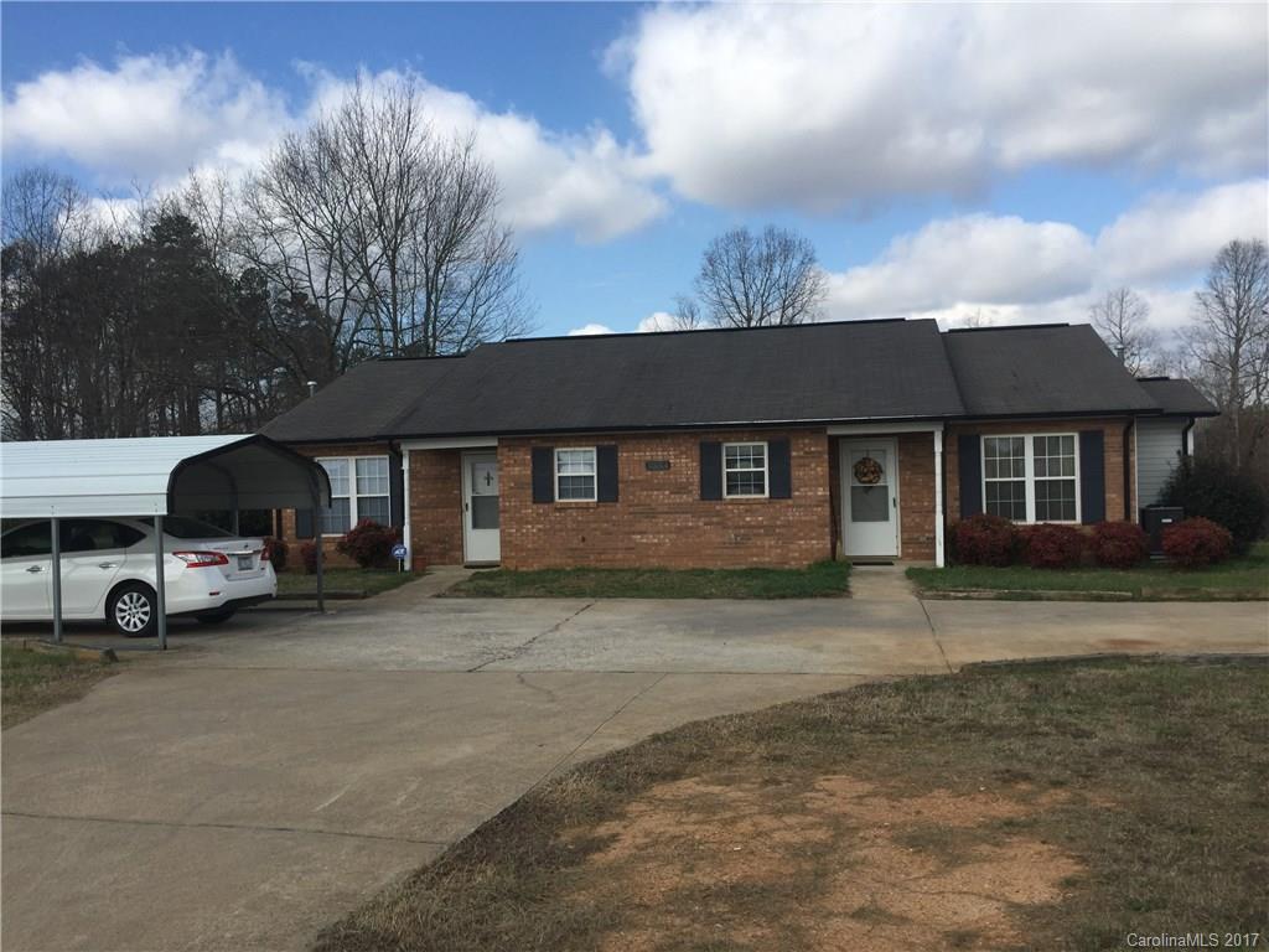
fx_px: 1063
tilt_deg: -2.9
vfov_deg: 48.2
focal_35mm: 29
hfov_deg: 61.7
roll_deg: +1.0
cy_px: 476
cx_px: 634
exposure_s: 1/1799
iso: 32
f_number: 2.2
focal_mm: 4.15
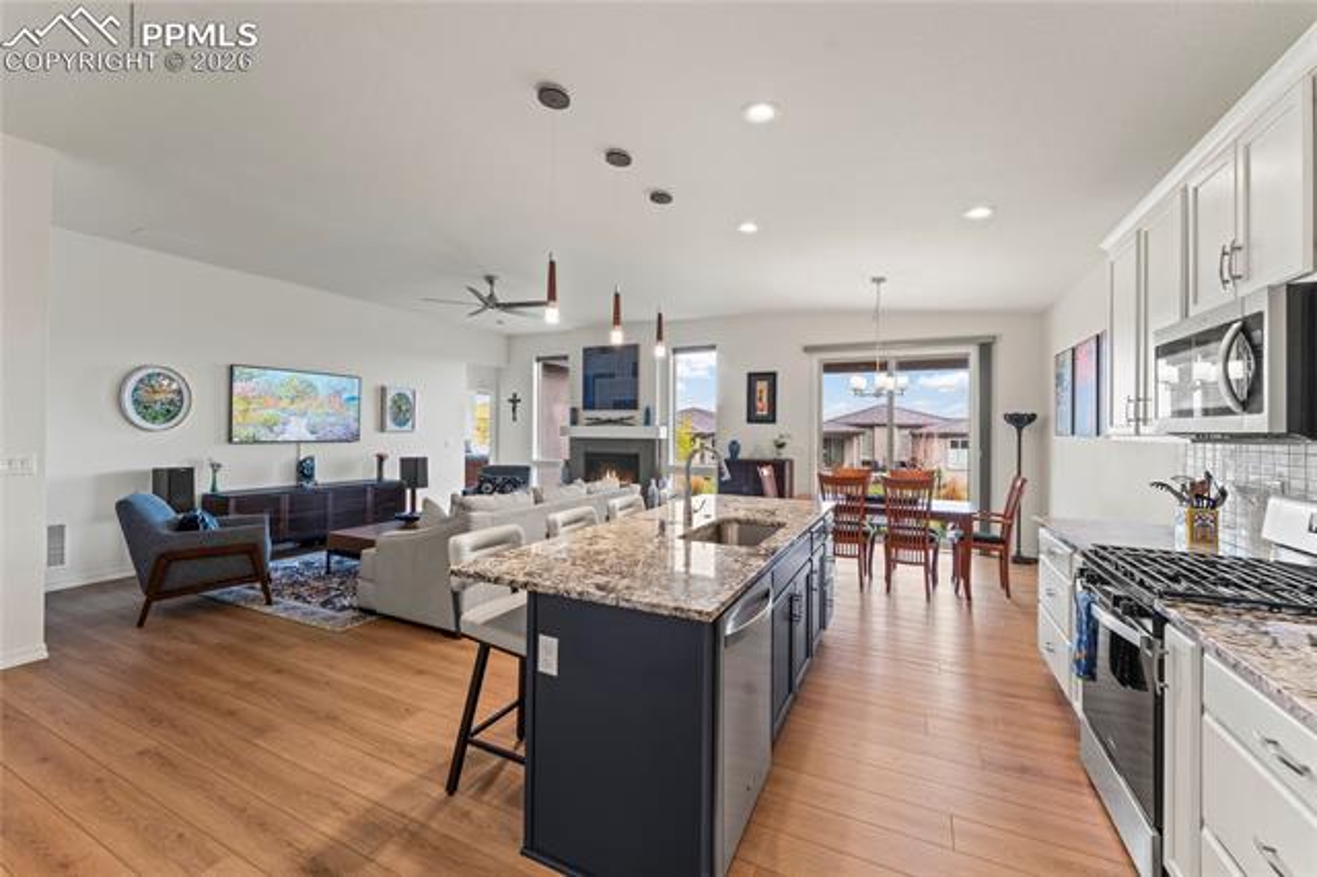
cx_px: 658
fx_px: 512
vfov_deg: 81.1
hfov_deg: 104.3
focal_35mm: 14
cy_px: 438
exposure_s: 1/5
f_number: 8
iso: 500
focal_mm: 14
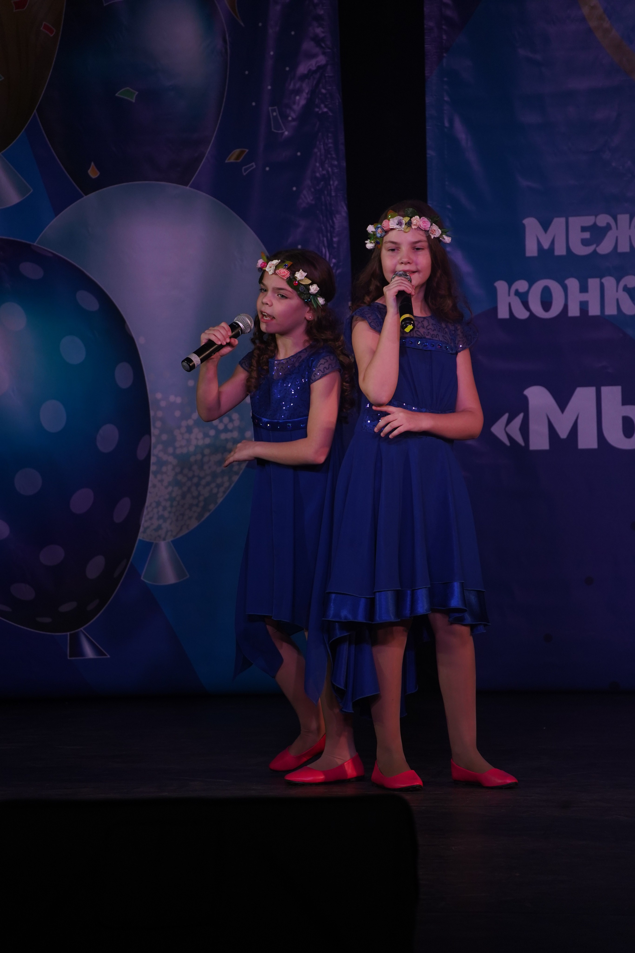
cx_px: 318
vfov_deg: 9.9
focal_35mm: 207
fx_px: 5476
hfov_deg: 6.6
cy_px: 476
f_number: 5.6
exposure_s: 1/250
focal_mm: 207
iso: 1600
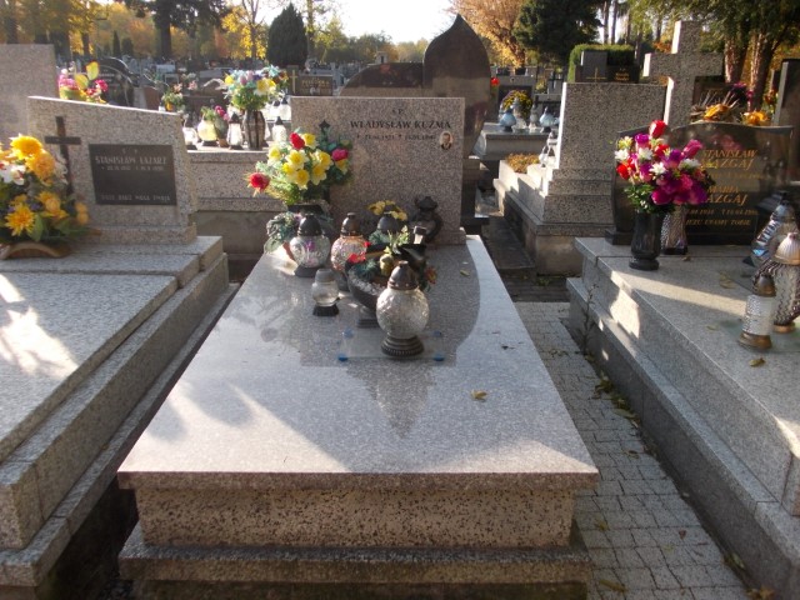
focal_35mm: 28
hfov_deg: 63.4
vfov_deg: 49.7
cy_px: 300
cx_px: 400
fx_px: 647
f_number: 2.7
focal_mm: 4
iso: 80
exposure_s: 1/320
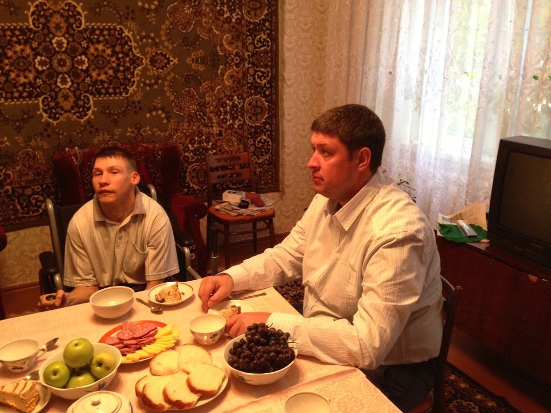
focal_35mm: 33
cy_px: 206
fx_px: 525
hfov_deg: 55.4
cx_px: 276
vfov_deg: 42.9
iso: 200
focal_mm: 4.13
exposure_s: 1/20
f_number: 2.4
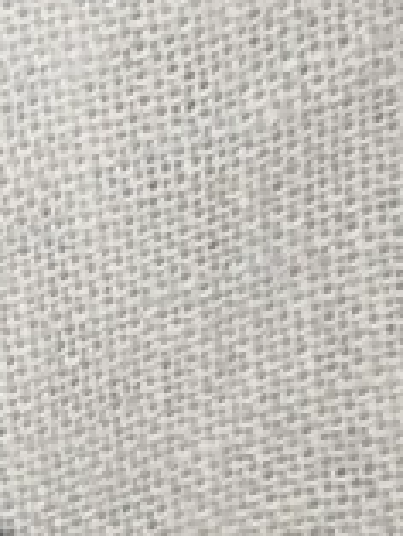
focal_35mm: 281
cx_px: -294
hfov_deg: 5.2
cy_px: 635
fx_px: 4356
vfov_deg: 7.0
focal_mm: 5.31
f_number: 1.7
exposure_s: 1/50
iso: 100
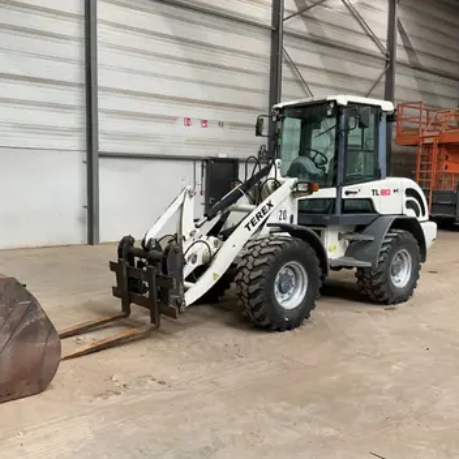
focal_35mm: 35
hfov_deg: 47.1
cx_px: 197
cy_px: 233
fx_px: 525
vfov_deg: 47.2
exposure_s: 1/61
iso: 64
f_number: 1.8
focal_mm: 3
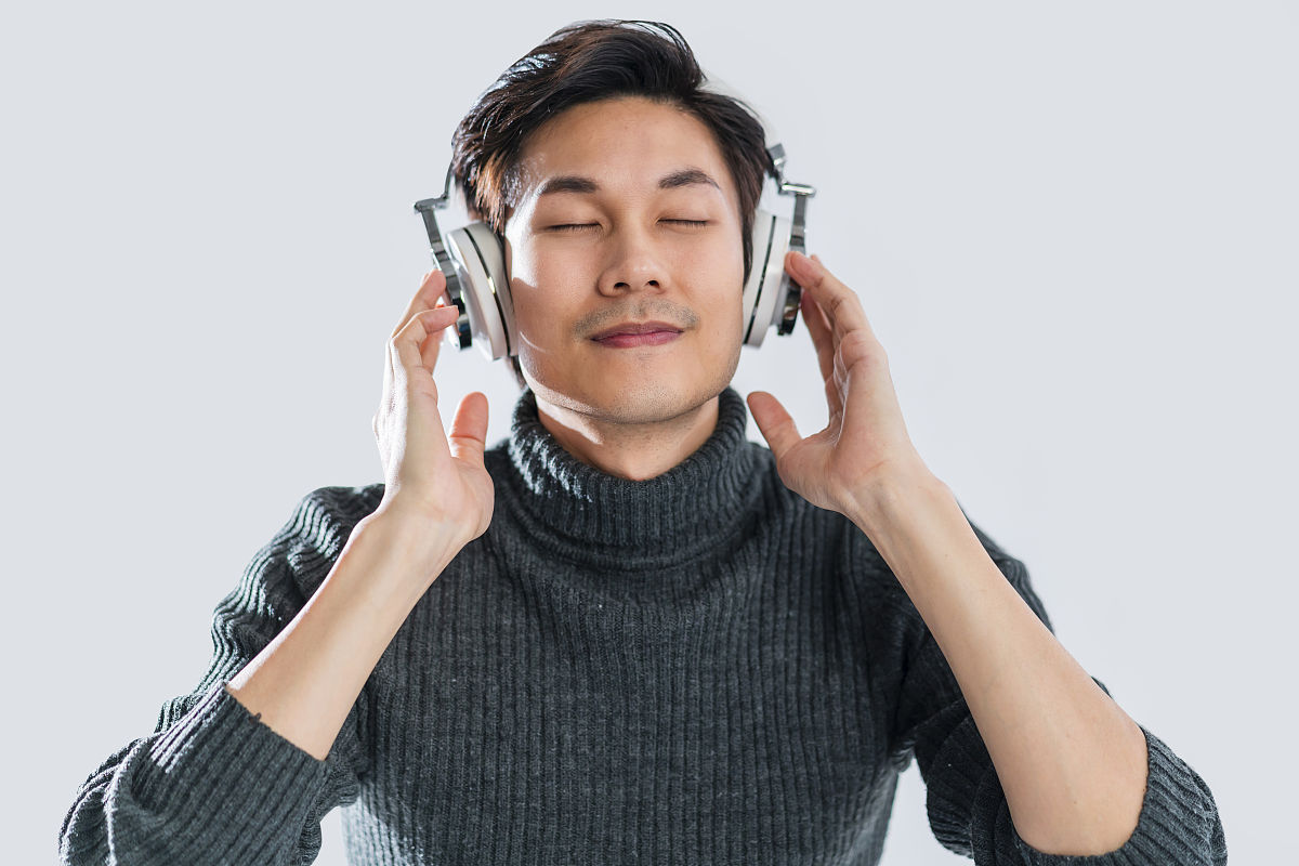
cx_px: 650
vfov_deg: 16.1
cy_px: 433
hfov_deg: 23.9
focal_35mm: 85
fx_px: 3067
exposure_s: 1/160
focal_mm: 85
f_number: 2.2
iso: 500
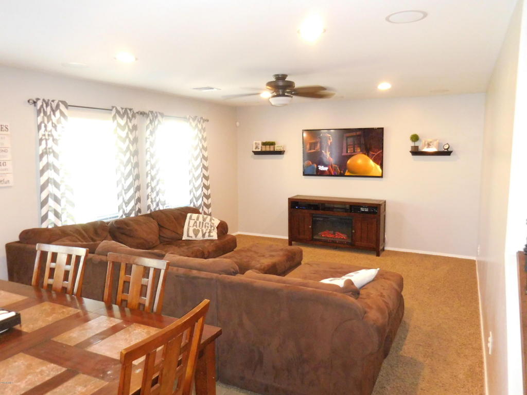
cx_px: 264
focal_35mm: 25
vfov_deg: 54.9
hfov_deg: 69.4
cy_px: 198
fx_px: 381
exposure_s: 1/25
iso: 1000
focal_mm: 4.5
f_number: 3.3
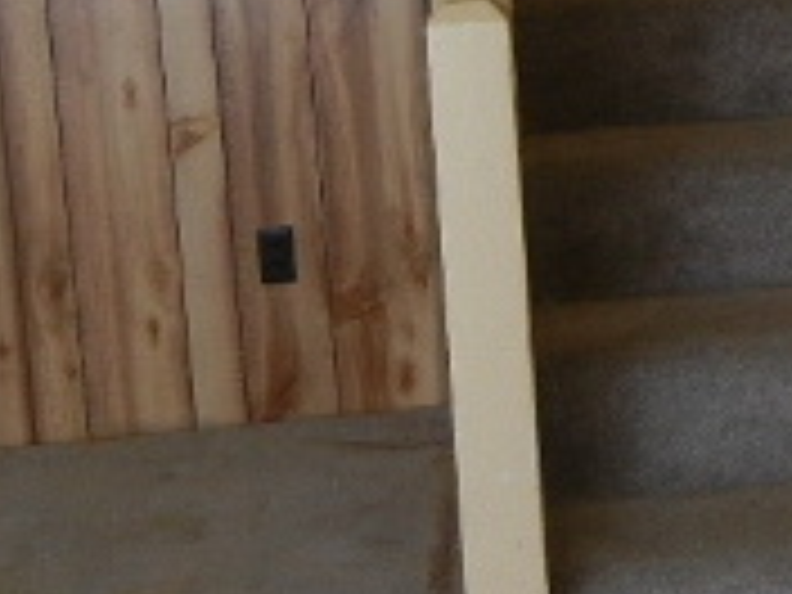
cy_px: -36
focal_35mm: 109
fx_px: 2494
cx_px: 778
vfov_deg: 13.4
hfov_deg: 17.6
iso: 310
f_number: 3.5
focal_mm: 5.4
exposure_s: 1/30
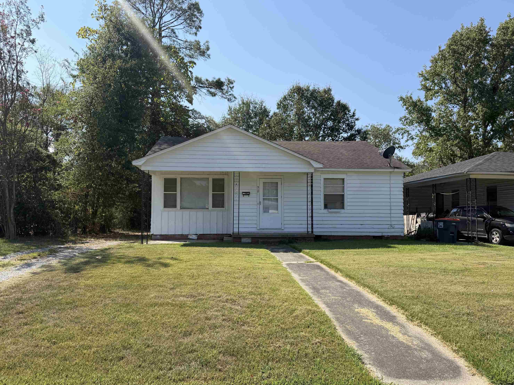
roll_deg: +0.0
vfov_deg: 54.9
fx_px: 371
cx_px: 262
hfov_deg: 69.4
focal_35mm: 25
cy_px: 195
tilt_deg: +1.3
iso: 80
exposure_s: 1/4167
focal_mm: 6.76
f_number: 1.78
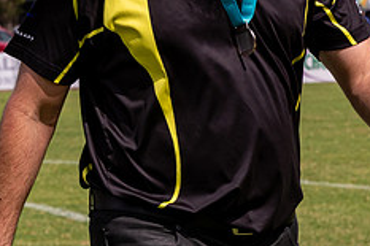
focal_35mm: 356
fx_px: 3656
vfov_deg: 3.8
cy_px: -94
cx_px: 206
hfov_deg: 5.8
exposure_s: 1/640
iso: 200
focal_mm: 80
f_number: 8
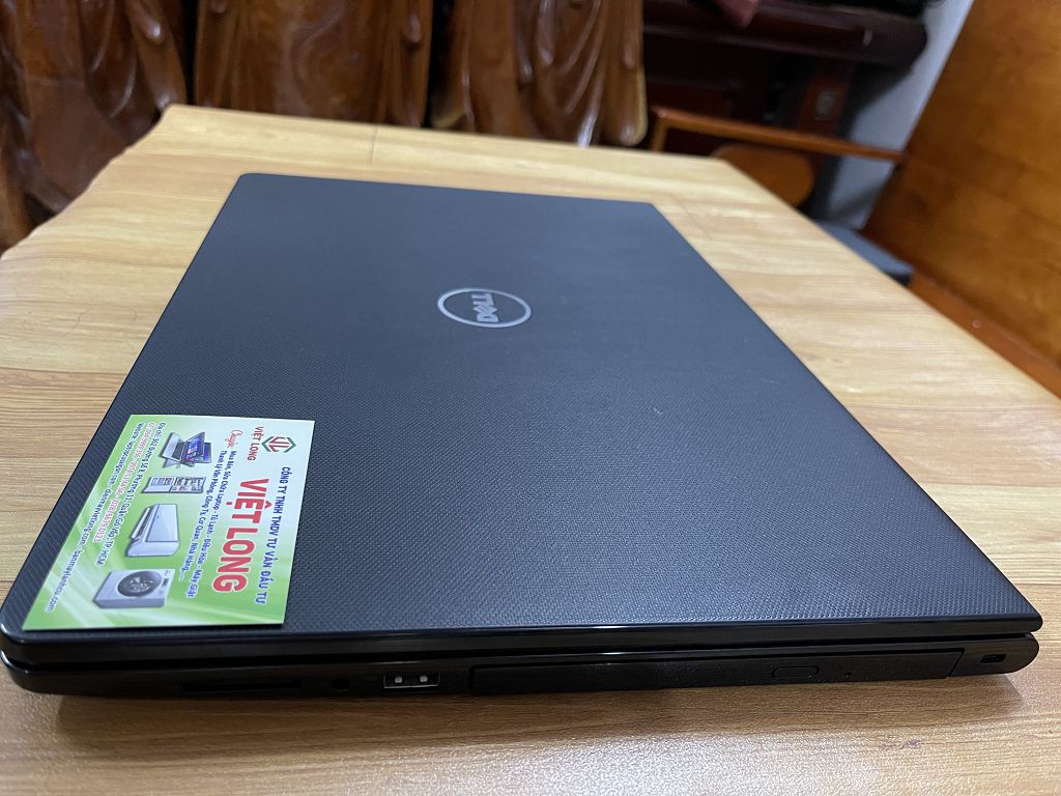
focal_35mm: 26
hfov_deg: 67.3
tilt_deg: -29.1
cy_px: 398
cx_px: 530
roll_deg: -8.4
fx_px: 797
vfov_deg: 53.1
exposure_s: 1/43
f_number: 1.6
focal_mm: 5.1
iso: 500
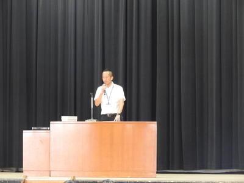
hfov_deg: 7.9
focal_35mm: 250
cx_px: 122
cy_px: 92
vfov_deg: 5.9
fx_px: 1762
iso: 800
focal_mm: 44.8
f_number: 5.5
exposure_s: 1/10
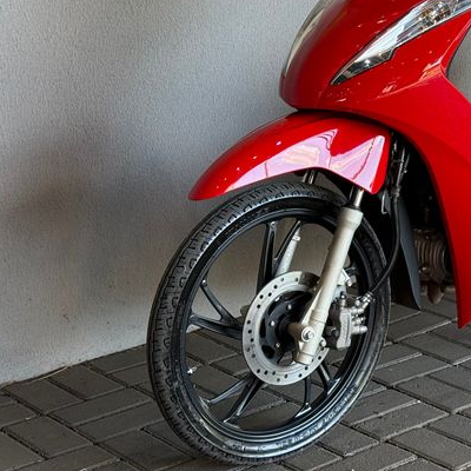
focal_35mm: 86
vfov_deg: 20.1
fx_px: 1324
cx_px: 470
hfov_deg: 19.6
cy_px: 135
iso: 64
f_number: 1.78
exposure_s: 1/121
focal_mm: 6.76
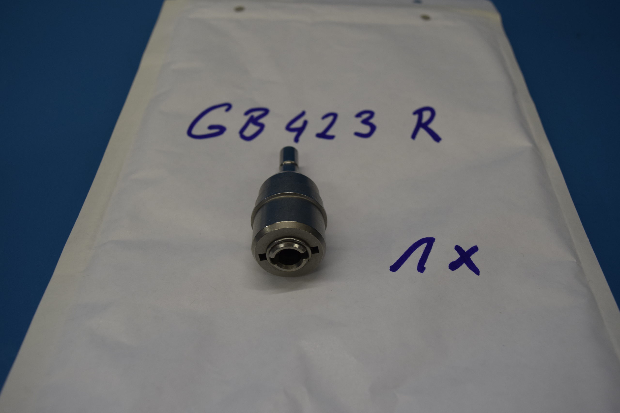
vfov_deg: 40.0
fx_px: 568
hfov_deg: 57.2
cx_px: 310
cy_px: 206
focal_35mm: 33
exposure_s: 1/125
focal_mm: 22
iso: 640
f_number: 5.6
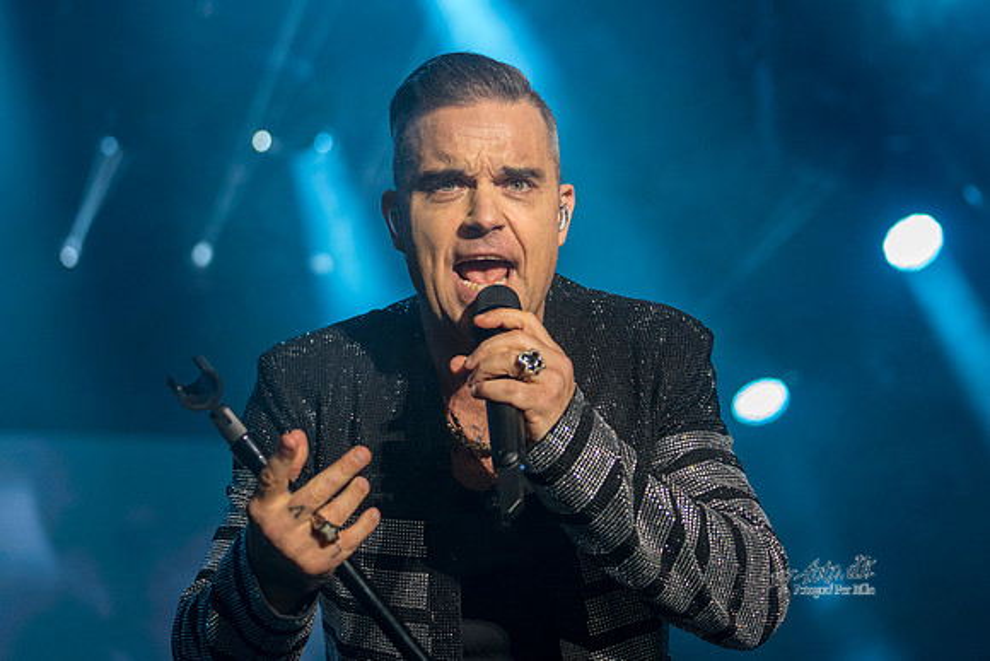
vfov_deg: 13.6
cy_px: 241
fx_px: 2760
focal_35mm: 100
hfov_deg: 20.3
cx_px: 556
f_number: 2.8
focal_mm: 70
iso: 2500
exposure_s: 1/400
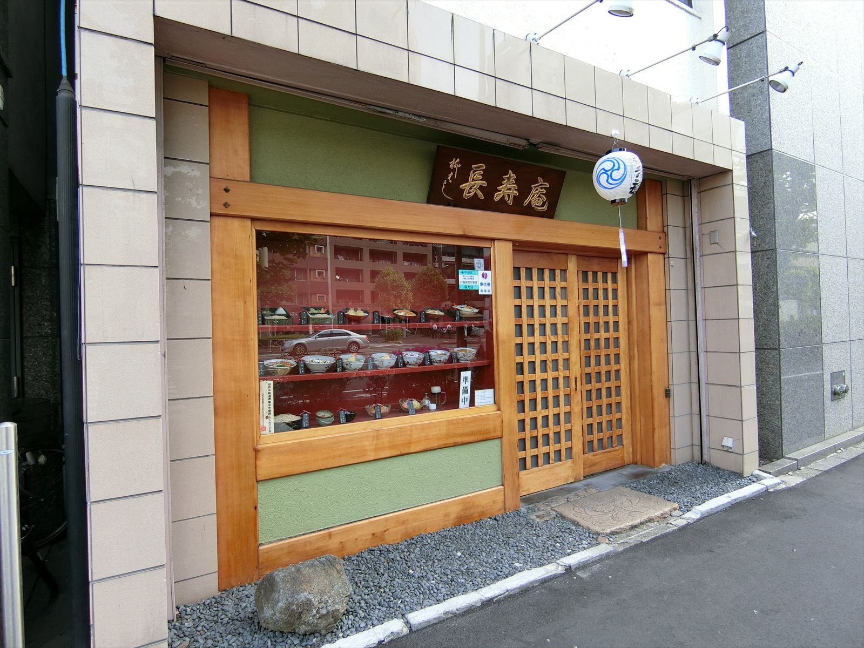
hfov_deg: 84.7
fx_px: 474
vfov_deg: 68.7
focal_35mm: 19
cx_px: 432
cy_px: 324
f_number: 2.7
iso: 80
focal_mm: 4.06
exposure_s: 1/125
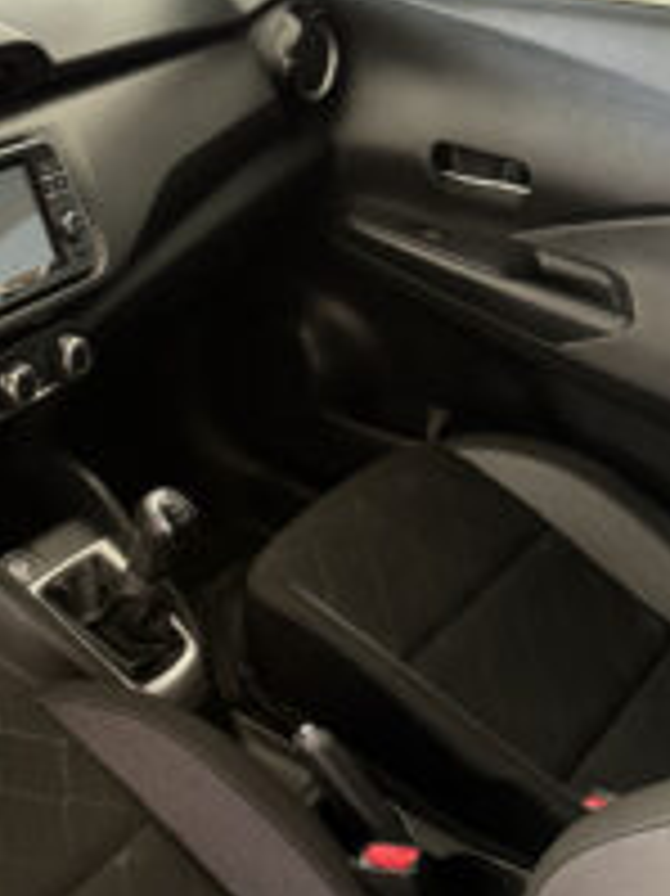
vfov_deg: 41.5
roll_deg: -3.9
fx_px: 1163
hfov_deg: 30.9
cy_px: 601
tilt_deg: -40.0
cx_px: 85
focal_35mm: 45
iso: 1000
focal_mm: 6.76
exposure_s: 1/31
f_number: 1.78
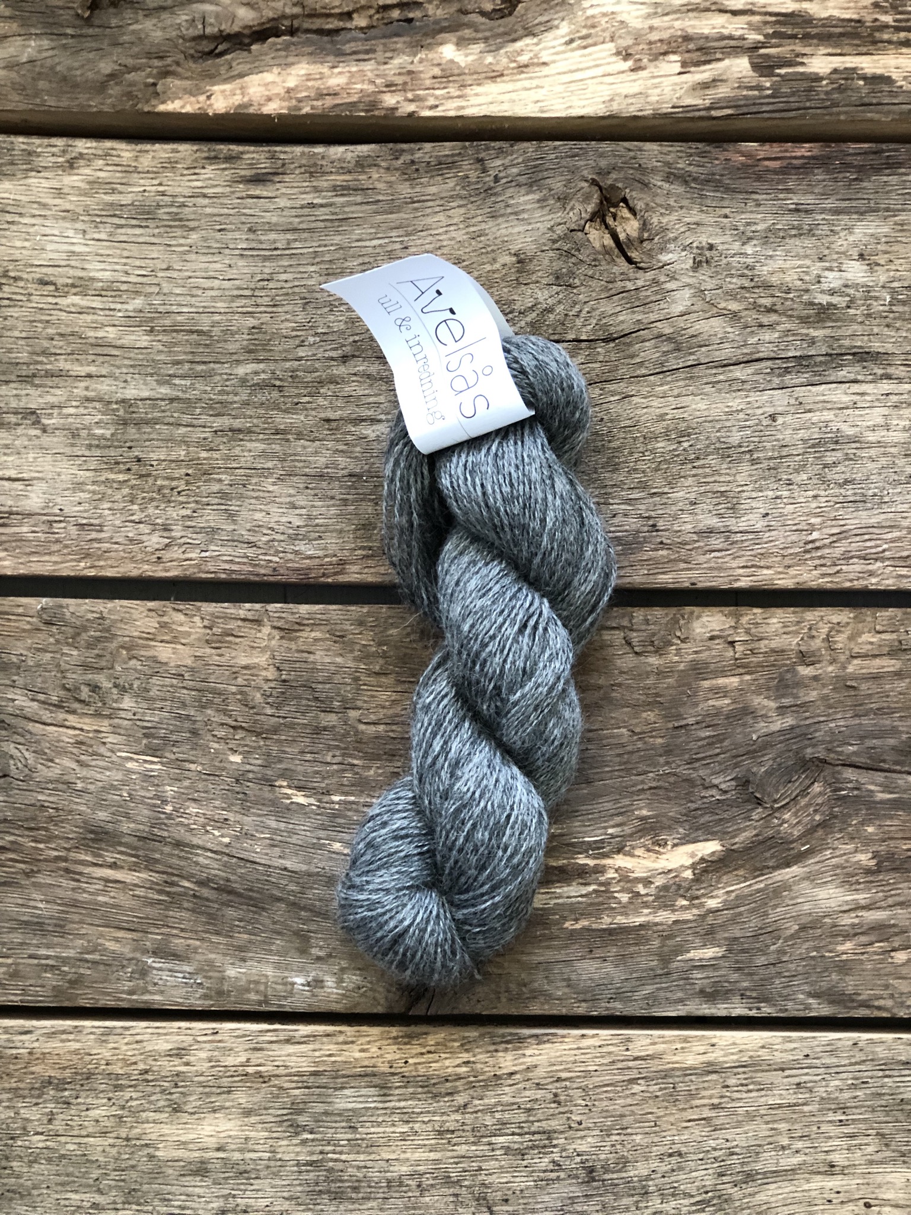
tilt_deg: -86.6
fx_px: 2000
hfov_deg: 25.7
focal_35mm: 57
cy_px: 608
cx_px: 456
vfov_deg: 33.8
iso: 250
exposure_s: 1/30
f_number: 2.8
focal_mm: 6.6
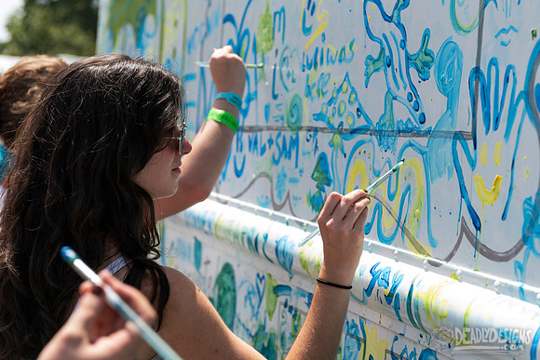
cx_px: 308
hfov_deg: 28.5
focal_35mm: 71
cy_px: 157
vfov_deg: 19.2
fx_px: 1062
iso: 50
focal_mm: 62
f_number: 4
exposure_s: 1/400
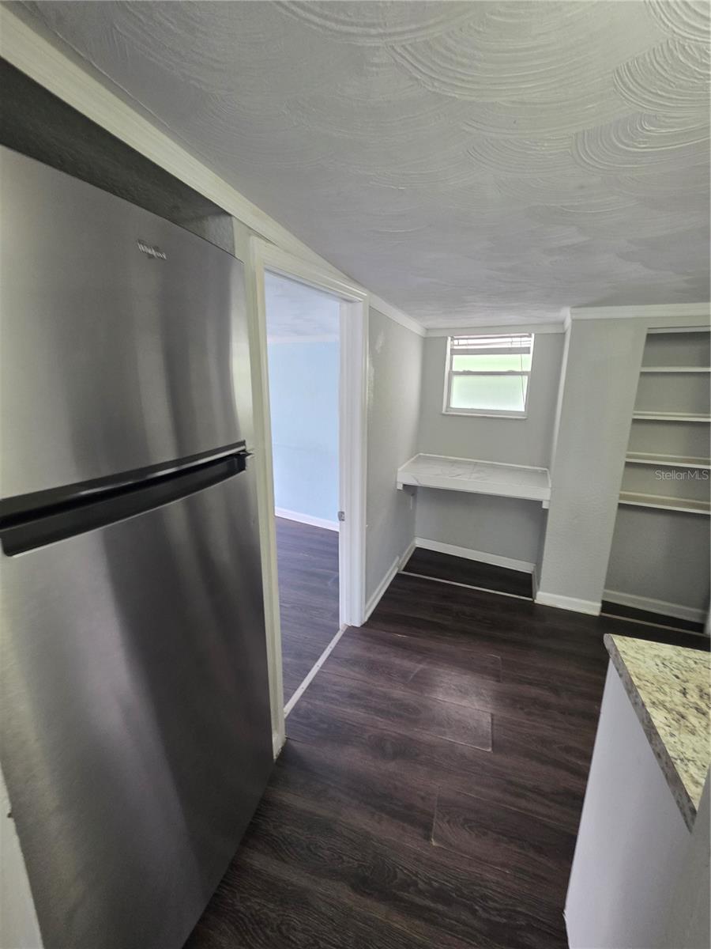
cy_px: 474
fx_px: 356
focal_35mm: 13
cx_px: 356
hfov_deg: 89.9
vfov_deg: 106.2
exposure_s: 1/60
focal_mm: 2.2
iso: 200
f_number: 1.9
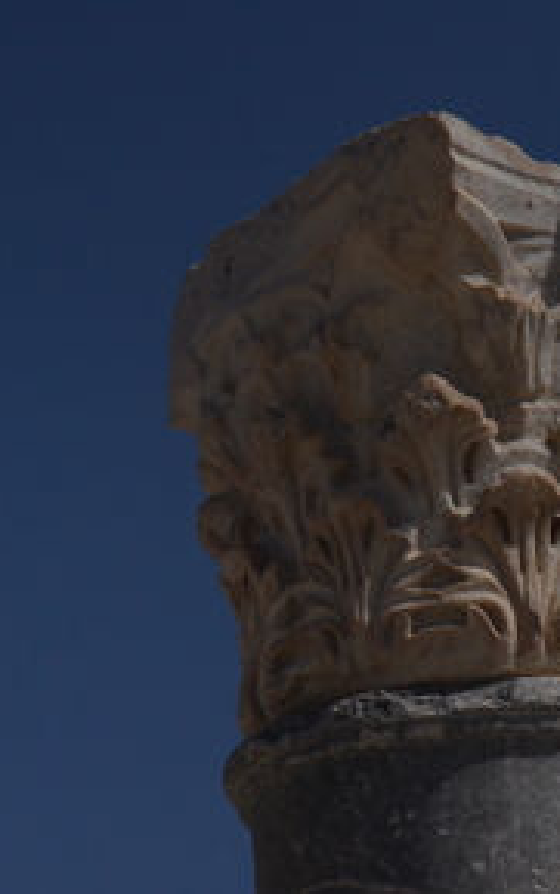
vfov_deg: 4.9
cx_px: 470
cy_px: 447
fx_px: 10479
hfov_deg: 3.1
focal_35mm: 430
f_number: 11
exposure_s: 1/8000
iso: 1000
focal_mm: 185
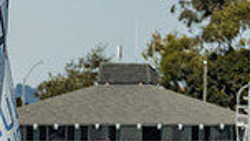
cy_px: 271
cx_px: -106
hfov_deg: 1.8
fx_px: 7943
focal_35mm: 1198
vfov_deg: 1.0
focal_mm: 165
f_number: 10
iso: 250
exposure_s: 1/500
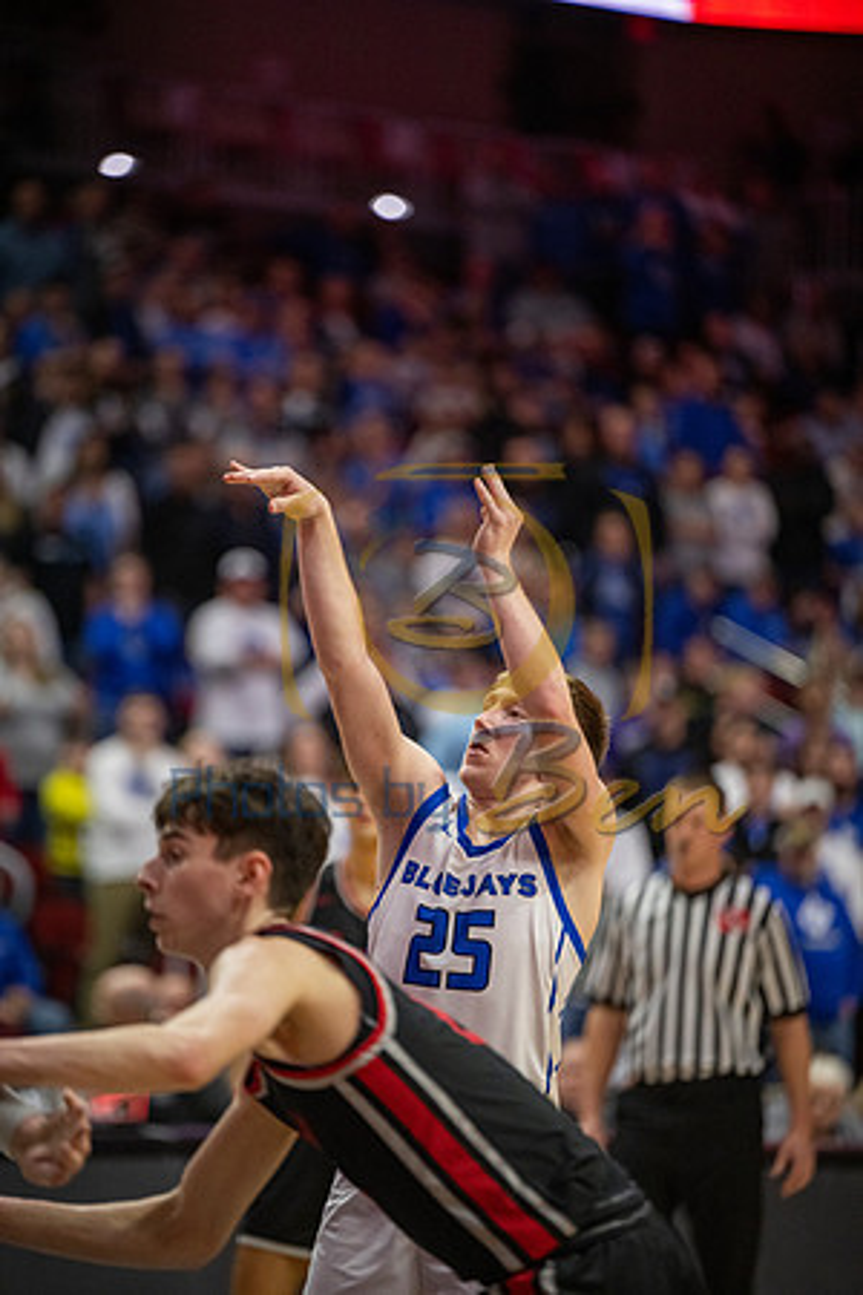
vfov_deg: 10.3
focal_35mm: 200
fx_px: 7191
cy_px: 648
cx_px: 432
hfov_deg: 6.9
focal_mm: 200
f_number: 2.8
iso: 2500
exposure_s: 1/1250
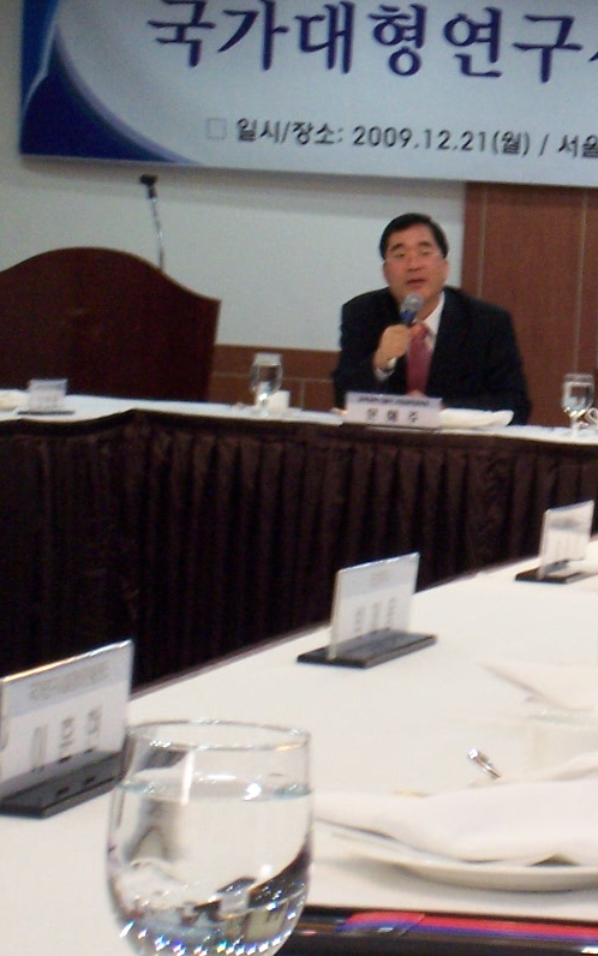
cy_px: 321
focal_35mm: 126
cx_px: 851
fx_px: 3283
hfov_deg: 10.1
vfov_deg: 16.5
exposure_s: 1/15
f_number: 4.1
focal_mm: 9.9
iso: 160
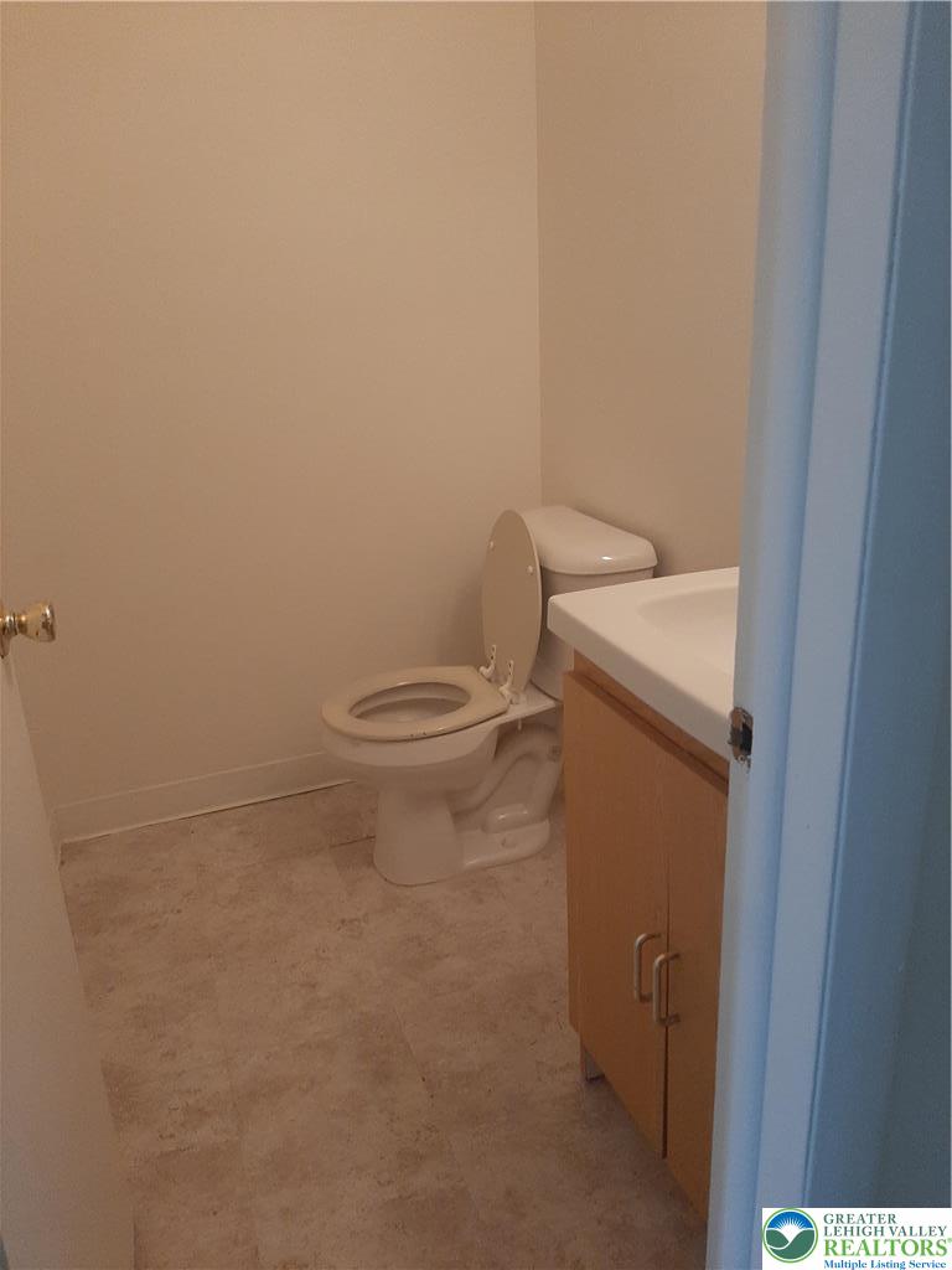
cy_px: 635
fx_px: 953
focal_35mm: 26
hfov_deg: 53.1
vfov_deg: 67.3
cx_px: 476
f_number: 1.7
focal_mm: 3.93
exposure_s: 1/60
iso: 160
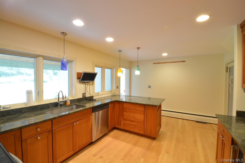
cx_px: 122
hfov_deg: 100.4
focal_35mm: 15
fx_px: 102
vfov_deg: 77.3
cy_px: 82
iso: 100
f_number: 22
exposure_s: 10
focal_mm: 10
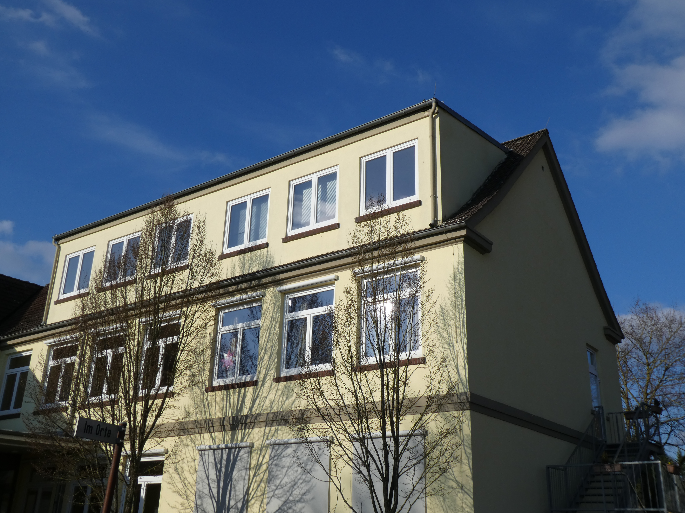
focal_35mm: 35
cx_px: 342
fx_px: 693
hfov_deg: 52.6
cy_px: 256
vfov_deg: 40.7
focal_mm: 6.3
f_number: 4.5
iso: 80
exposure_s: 1/800
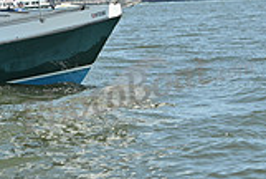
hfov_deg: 5.8
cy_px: 27
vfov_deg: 3.9
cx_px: -63
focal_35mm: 352
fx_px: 2606
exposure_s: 1/1600
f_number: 7.1
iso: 320
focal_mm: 98
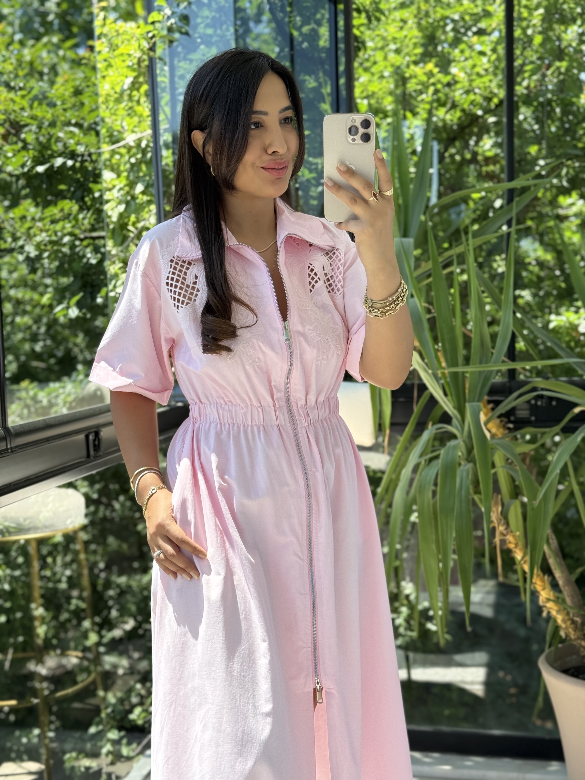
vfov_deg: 39.7
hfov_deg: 30.3
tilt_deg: -20.5
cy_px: 390
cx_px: 292
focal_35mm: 48
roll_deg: +3.4
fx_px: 1082
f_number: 1.78
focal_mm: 6.76
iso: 80
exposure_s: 1/427
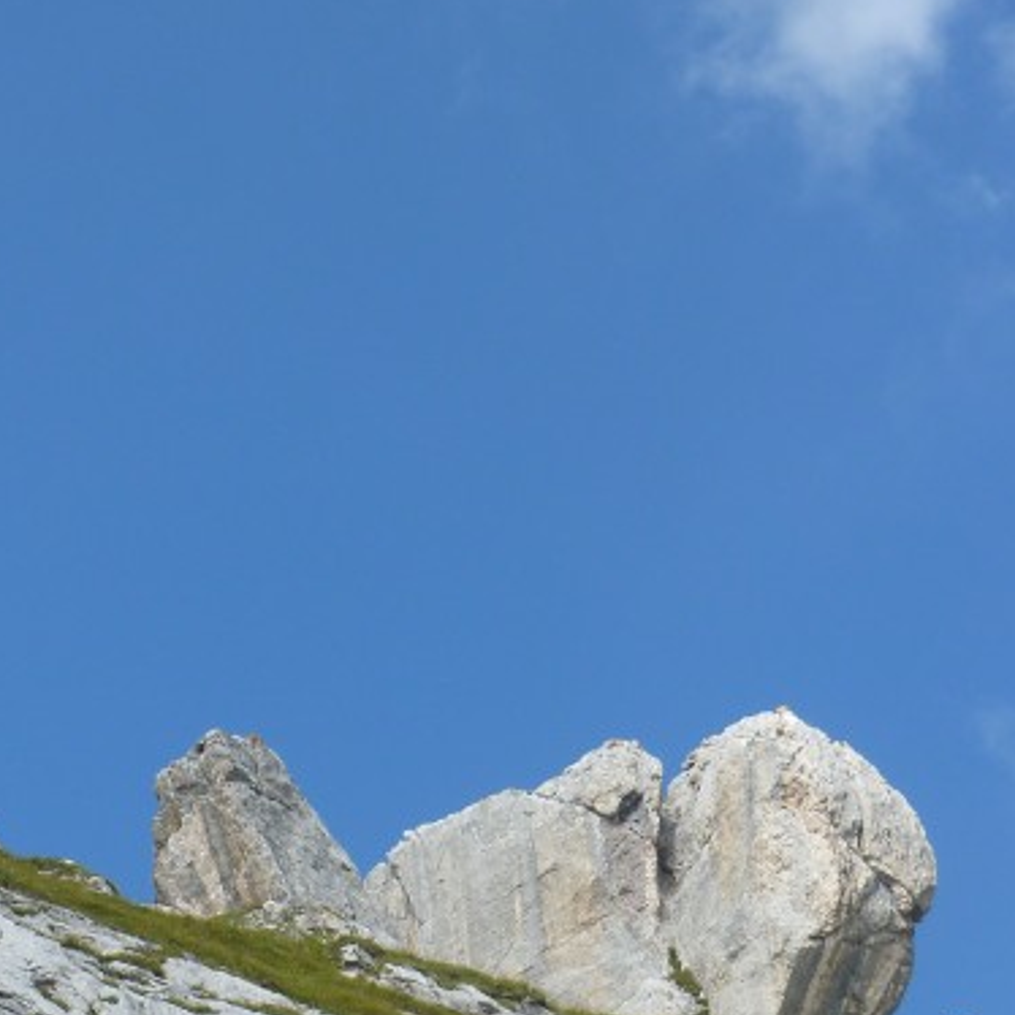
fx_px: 3550
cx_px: 375
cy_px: 331
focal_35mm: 107
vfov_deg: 16.2
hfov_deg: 16.3
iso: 80
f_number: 4.5
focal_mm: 9.7
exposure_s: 1/400
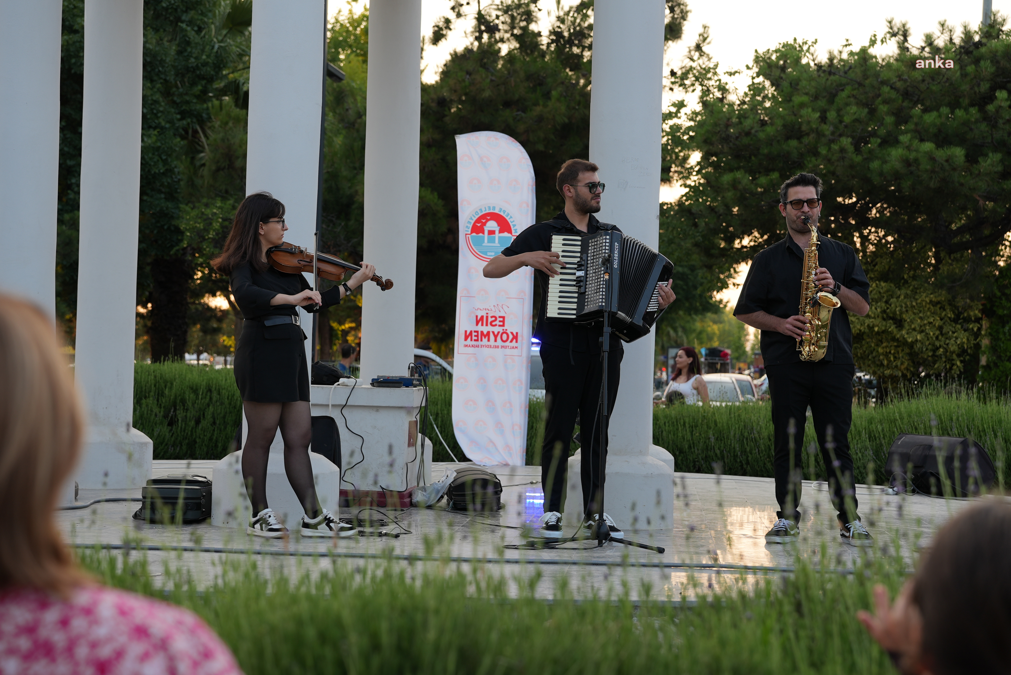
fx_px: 2054
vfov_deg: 18.7
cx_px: 506
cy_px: 338
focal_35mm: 73
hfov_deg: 27.7
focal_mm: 73.1
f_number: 5
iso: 100
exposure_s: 1/100
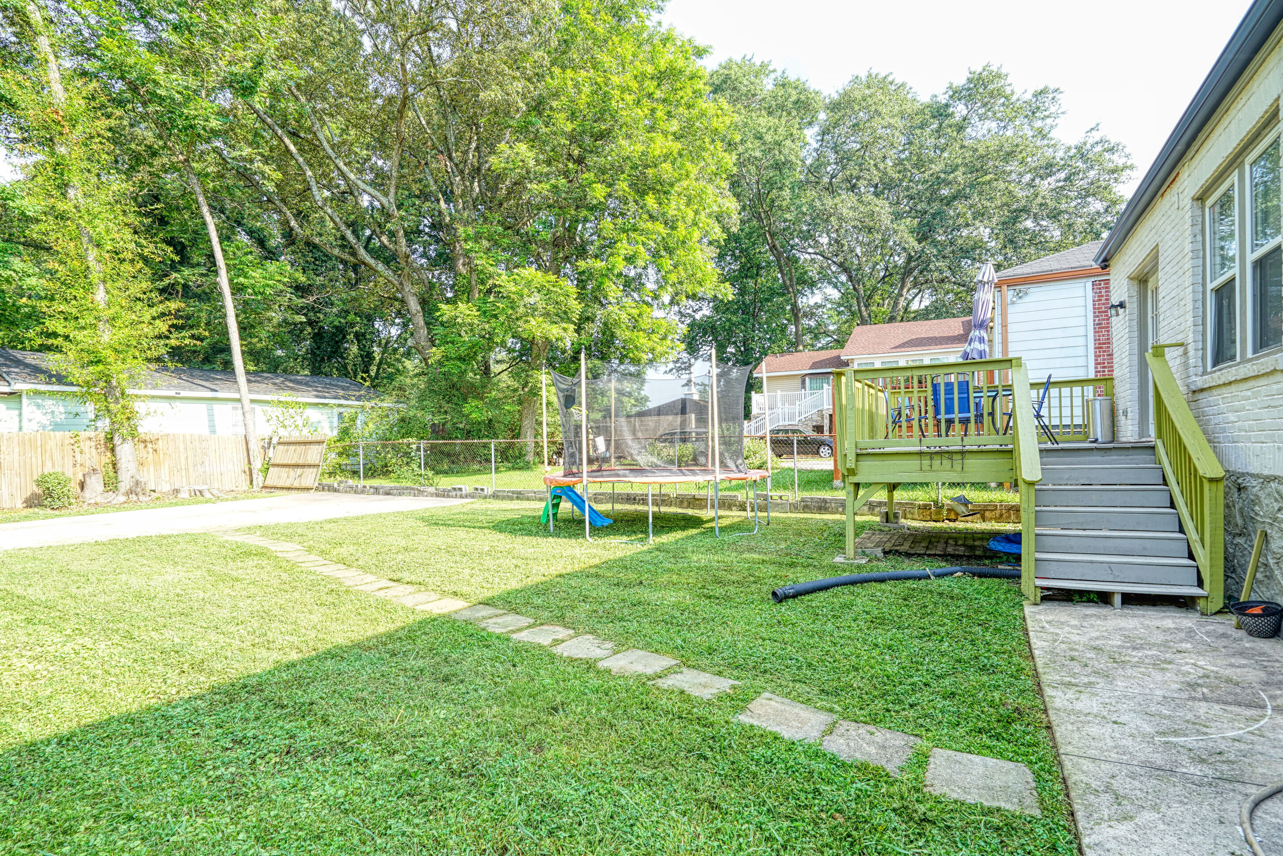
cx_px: 645
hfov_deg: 93.3
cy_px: 449
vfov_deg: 70.4
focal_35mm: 17
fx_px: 606
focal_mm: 16
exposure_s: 1/20
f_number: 11
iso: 100
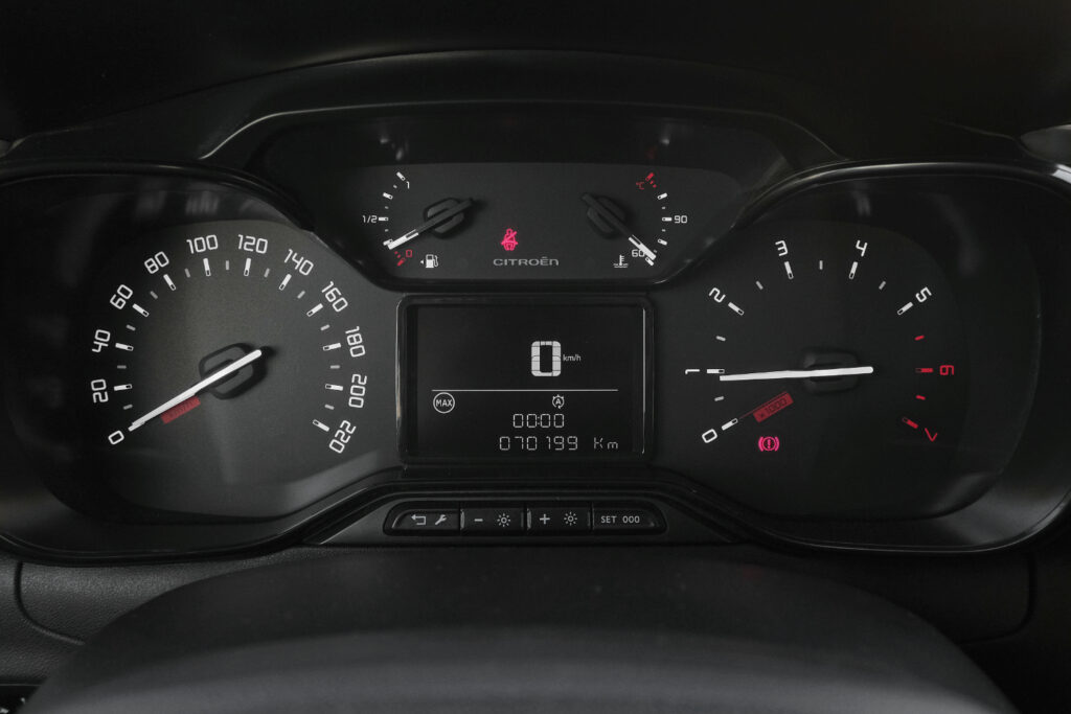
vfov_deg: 41.1
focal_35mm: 32
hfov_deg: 58.7
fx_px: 952
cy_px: 357
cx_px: 536
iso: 2000
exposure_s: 1/180
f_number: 9
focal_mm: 21.5
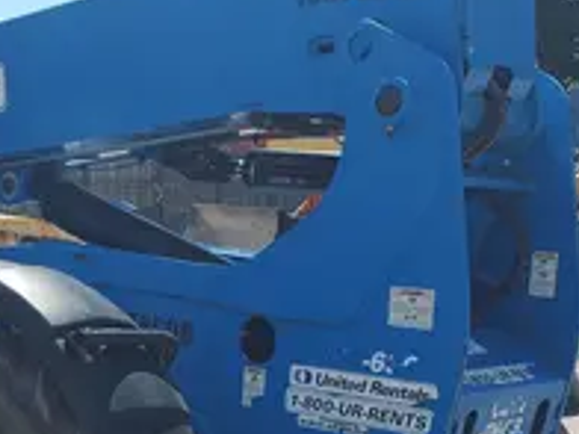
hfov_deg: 25.4
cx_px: 0
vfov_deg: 20.0
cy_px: 332
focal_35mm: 73
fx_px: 1221
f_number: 2.4
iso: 50
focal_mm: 4.3
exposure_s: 1/1133
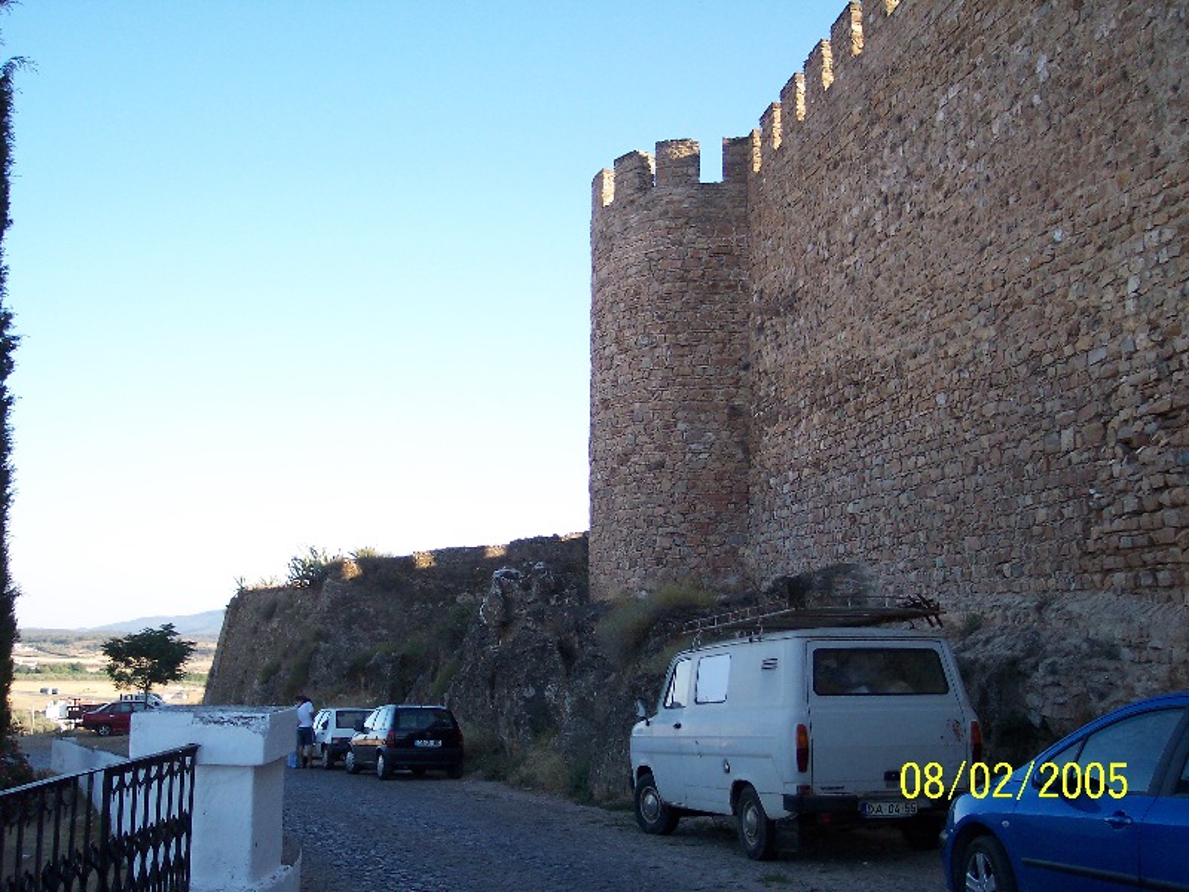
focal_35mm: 38
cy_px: 446
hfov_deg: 49.0
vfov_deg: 37.7
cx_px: 594
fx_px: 1305
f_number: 2.8
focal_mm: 8
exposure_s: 1/500
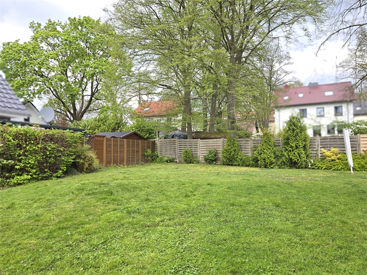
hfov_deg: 73.9
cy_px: 138
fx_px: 244
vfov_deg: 58.9
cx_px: 184
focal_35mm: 23
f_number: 1.7
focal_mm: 6.3
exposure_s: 1/420
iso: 12
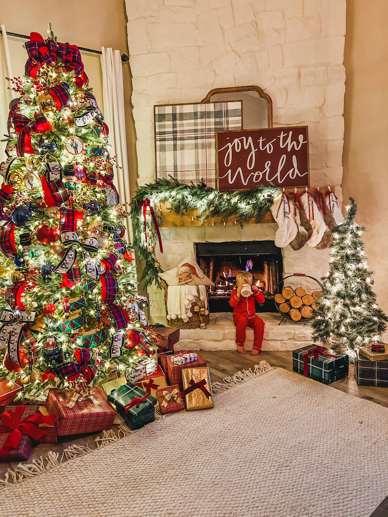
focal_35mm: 26
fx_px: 389
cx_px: 194
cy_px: 258
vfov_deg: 67.3
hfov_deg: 53.1
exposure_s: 1/30
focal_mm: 5.7
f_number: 1.5
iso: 640
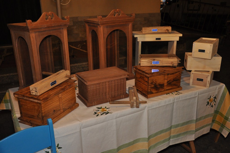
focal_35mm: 36
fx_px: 230
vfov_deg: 36.8
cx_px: 115
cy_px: 76
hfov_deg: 53.2
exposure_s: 1/60
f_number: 3.8
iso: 800
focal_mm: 24
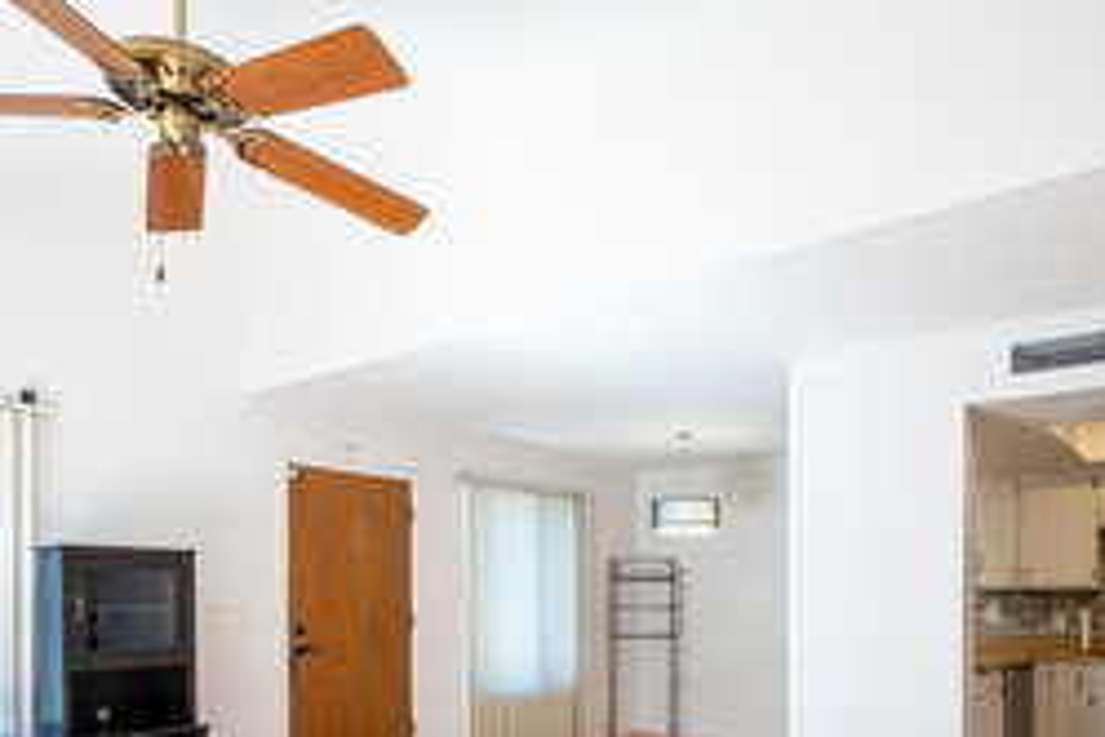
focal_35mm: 27
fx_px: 829
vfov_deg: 44.5
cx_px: 630
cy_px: 635
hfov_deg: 67.1
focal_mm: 14
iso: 200
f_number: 8
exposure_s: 1/320
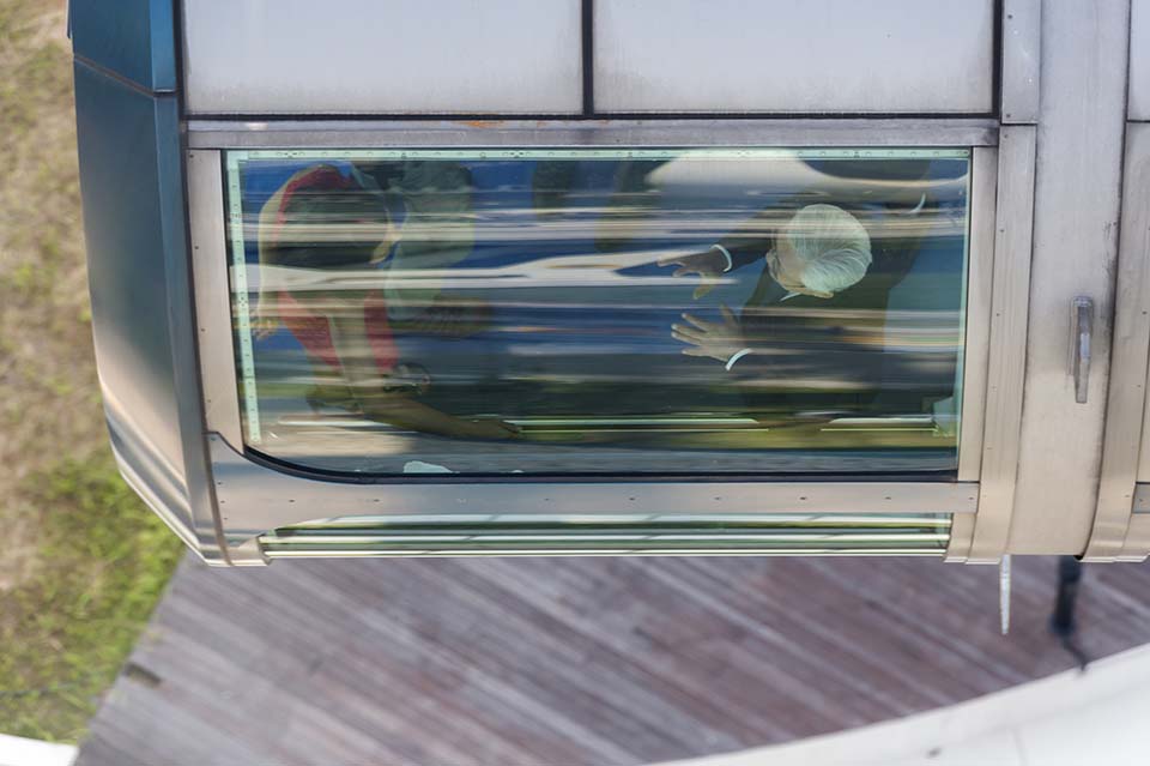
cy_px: 383
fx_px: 6385
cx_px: 575
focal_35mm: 200
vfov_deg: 6.9
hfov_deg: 10.3
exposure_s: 1/400
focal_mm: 200
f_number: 8
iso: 640
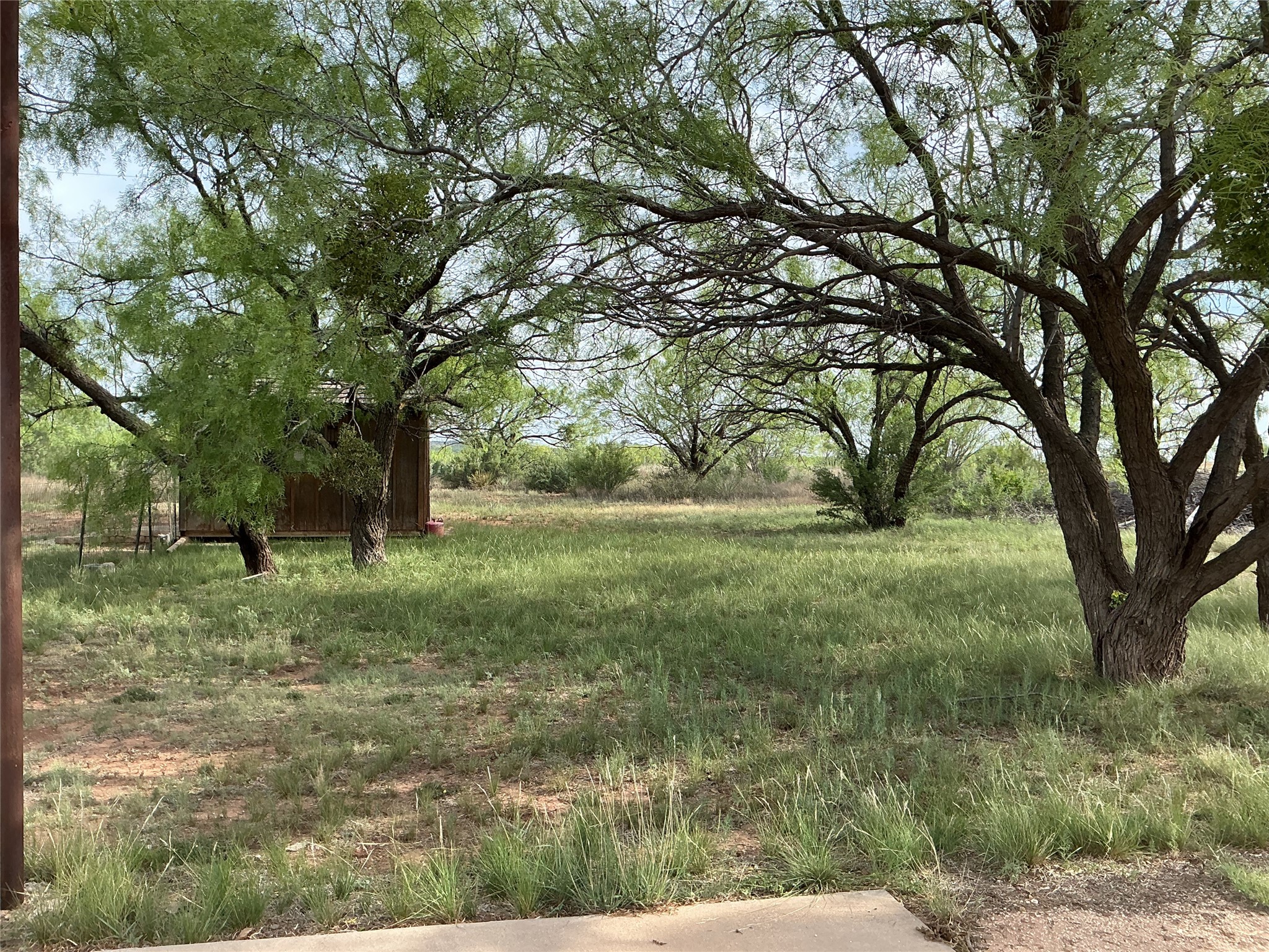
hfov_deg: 61.7
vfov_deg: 48.2
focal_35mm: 29
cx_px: 634
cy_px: 476
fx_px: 1063
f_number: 1.8
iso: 25
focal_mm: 3
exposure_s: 1/500
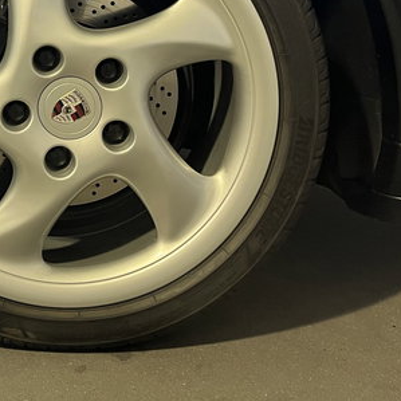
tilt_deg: -5.3
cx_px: -23
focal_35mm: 59
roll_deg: -0.3
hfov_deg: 27.0
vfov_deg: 27.7
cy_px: 16
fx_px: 773
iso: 500
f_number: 1.6
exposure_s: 1/33
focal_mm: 5.1
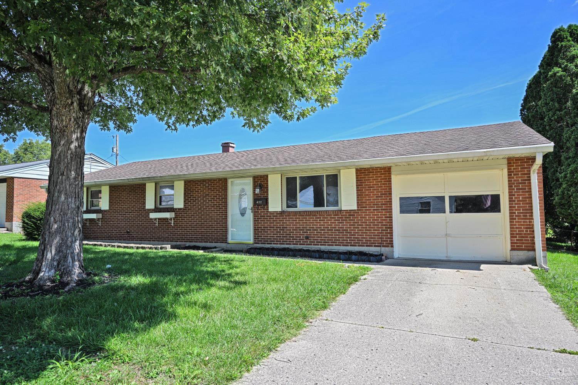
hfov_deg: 79.9
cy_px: 192
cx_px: 289
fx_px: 345
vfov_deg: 58.3
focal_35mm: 22
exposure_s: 1/250
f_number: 5.6
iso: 100
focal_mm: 21.5
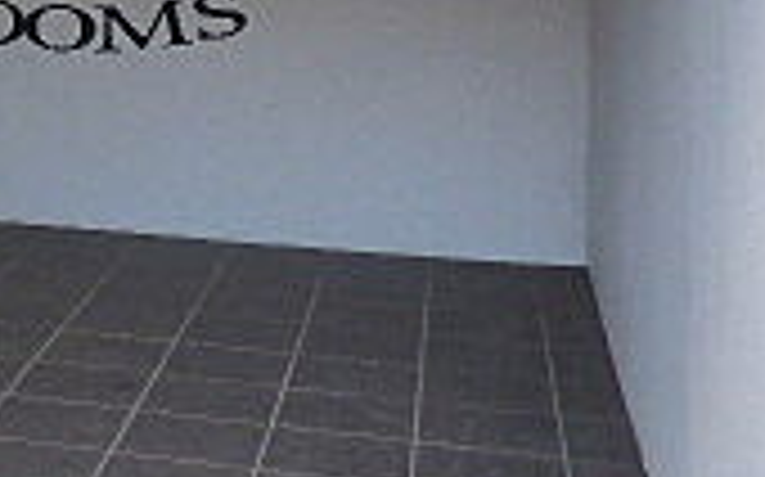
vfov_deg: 15.5
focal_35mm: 80
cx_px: -225
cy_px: -148
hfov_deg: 23.0
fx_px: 1667
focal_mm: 3.58
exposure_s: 1/80
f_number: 2.8
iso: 160
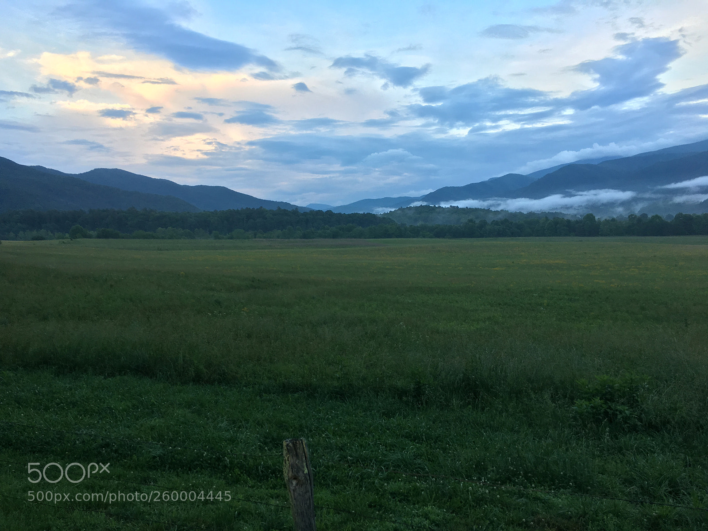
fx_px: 593
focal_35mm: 29
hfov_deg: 61.7
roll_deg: +1.3
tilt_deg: -4.4
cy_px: 266
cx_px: 354
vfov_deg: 48.2
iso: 25
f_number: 2.2
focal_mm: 4.15
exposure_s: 1/60
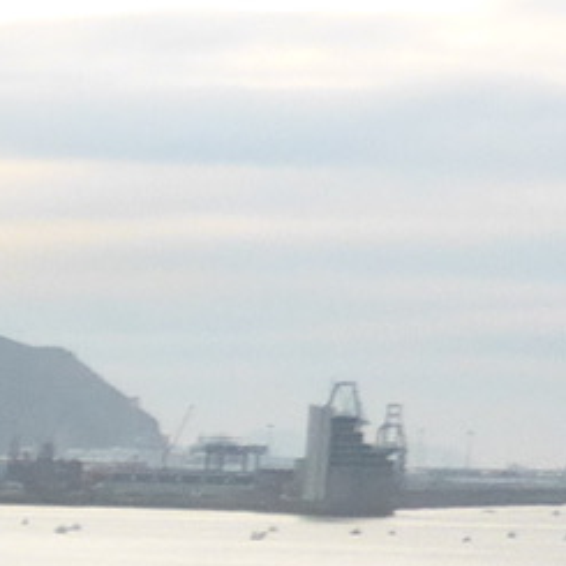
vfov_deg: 9.6
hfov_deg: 7.6
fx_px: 3274
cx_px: -1536
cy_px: 862
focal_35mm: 177
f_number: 3.3
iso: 200
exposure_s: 1/250
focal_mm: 4.3
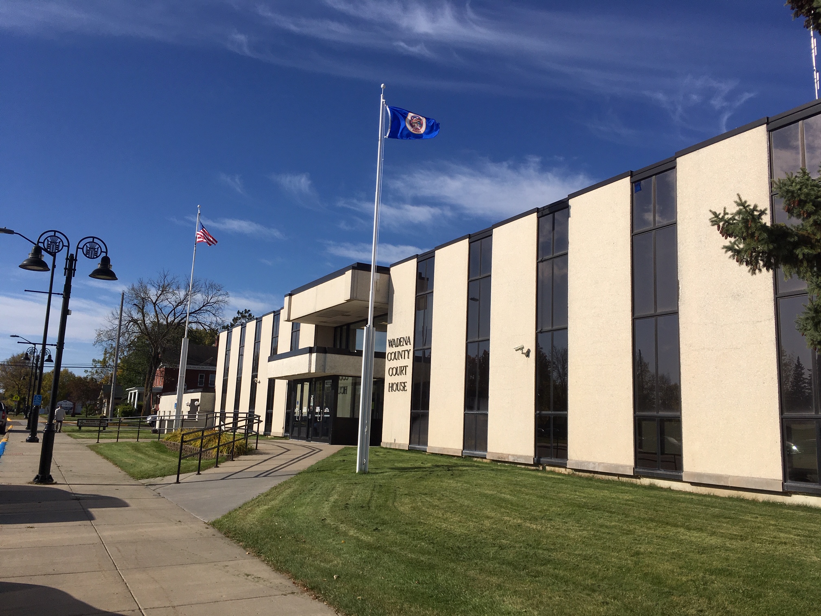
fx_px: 688
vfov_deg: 48.2
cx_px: 410
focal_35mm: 29
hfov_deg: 61.7
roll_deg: -1.6
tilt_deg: +9.8
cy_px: 308
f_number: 2.2
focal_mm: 4.15
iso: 25
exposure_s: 1/3663
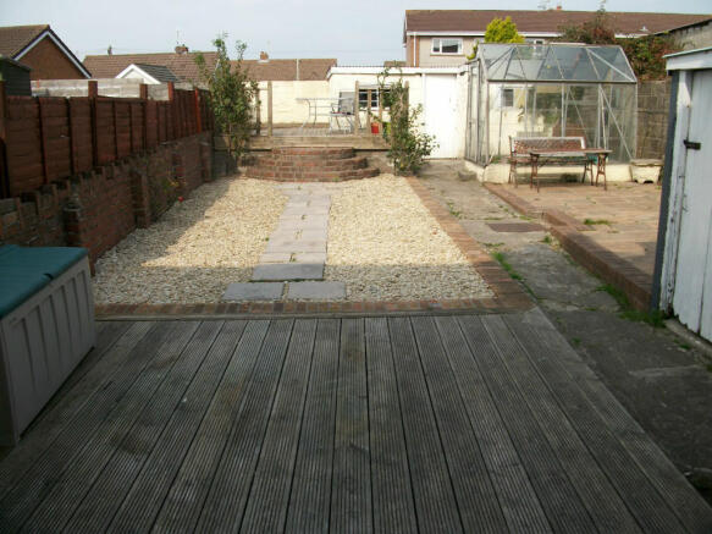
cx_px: 356
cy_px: 267
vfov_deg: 45.4
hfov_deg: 58.4
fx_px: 637
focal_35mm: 31
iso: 80
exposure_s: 1/102
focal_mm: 5.7
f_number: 8.8
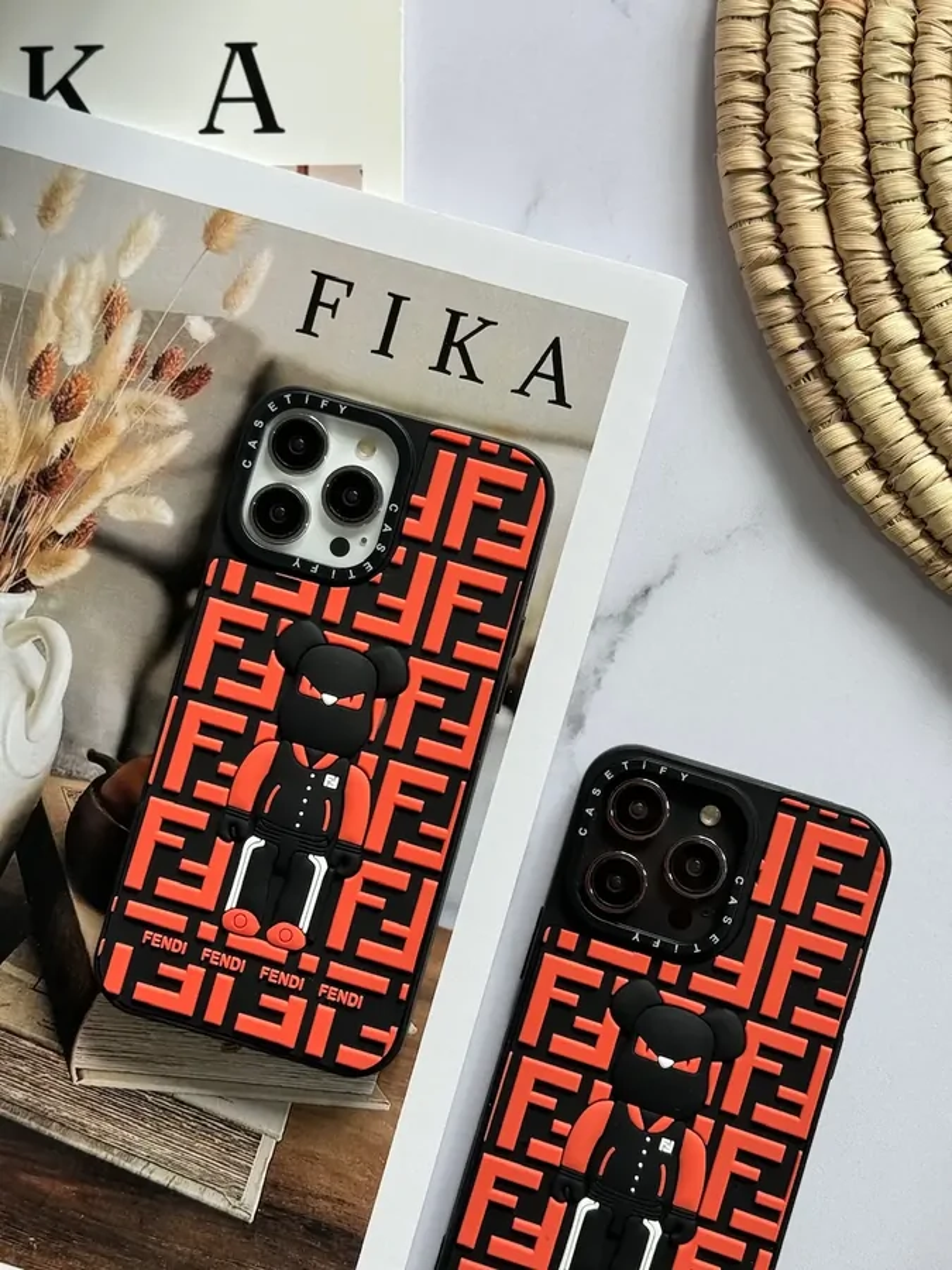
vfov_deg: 39.7
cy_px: 635
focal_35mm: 48
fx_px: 1760
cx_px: 476
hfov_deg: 30.3
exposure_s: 1/170
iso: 50
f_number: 1.78
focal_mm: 6.86
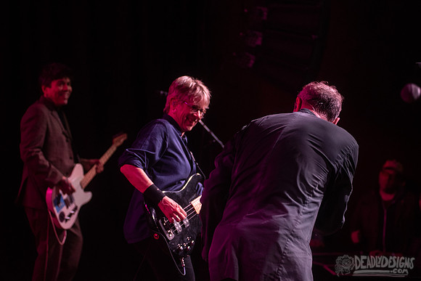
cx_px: 210
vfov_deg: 17.1
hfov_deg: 25.4
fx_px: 936
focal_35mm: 80
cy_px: 140
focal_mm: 80
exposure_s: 1/160
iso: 2000
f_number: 3.2
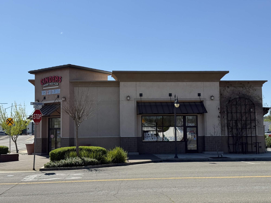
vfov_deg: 30.3
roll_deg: +0.6
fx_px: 376
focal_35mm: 48
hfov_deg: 39.7
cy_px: 102
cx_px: 136
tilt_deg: +5.2
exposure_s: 1/6536
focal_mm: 6.76
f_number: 1.78
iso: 64
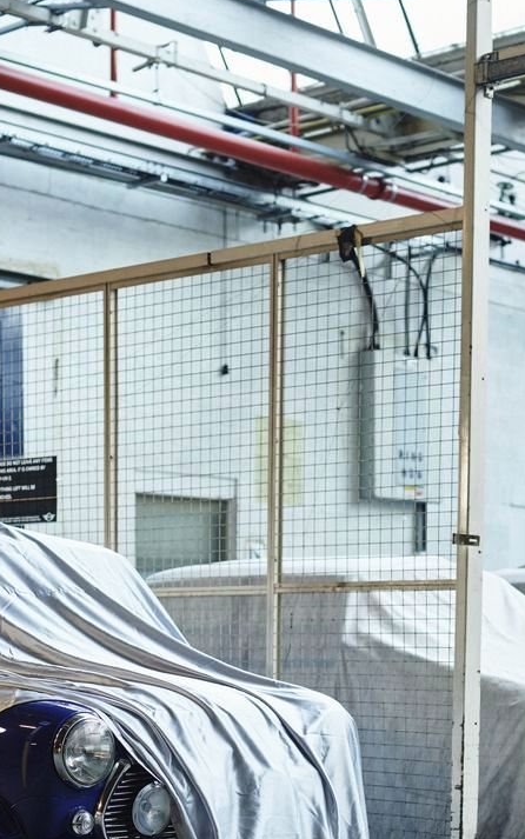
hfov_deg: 16.3
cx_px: 311
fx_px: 1830
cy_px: 622
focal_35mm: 80
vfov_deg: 25.5
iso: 500
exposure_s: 1/100
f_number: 2.2
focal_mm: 35
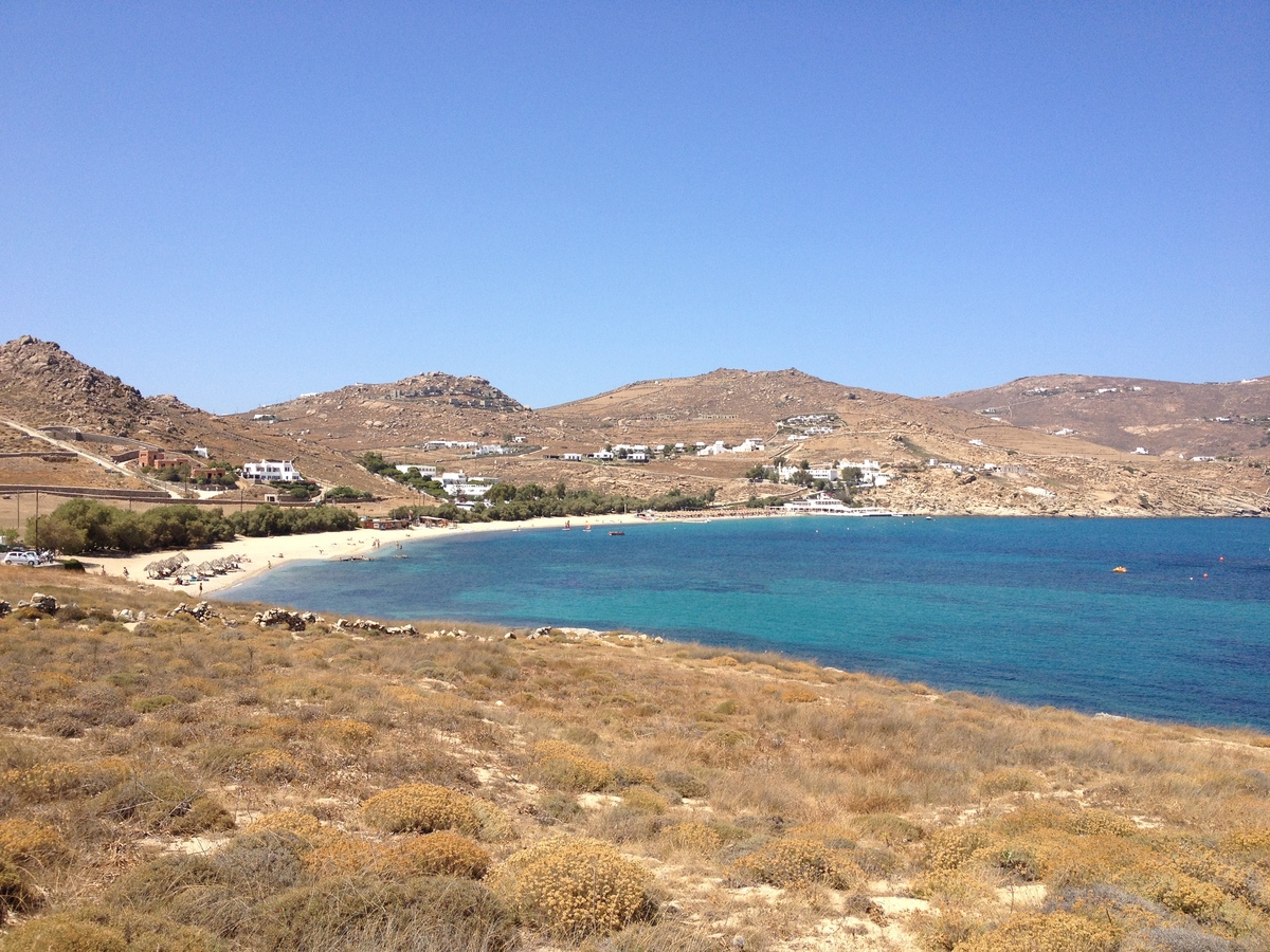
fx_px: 1284
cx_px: 635
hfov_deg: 52.6
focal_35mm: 35
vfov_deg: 40.7
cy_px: 476
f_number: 2.4
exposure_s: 1/1842
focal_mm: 4.28
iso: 50
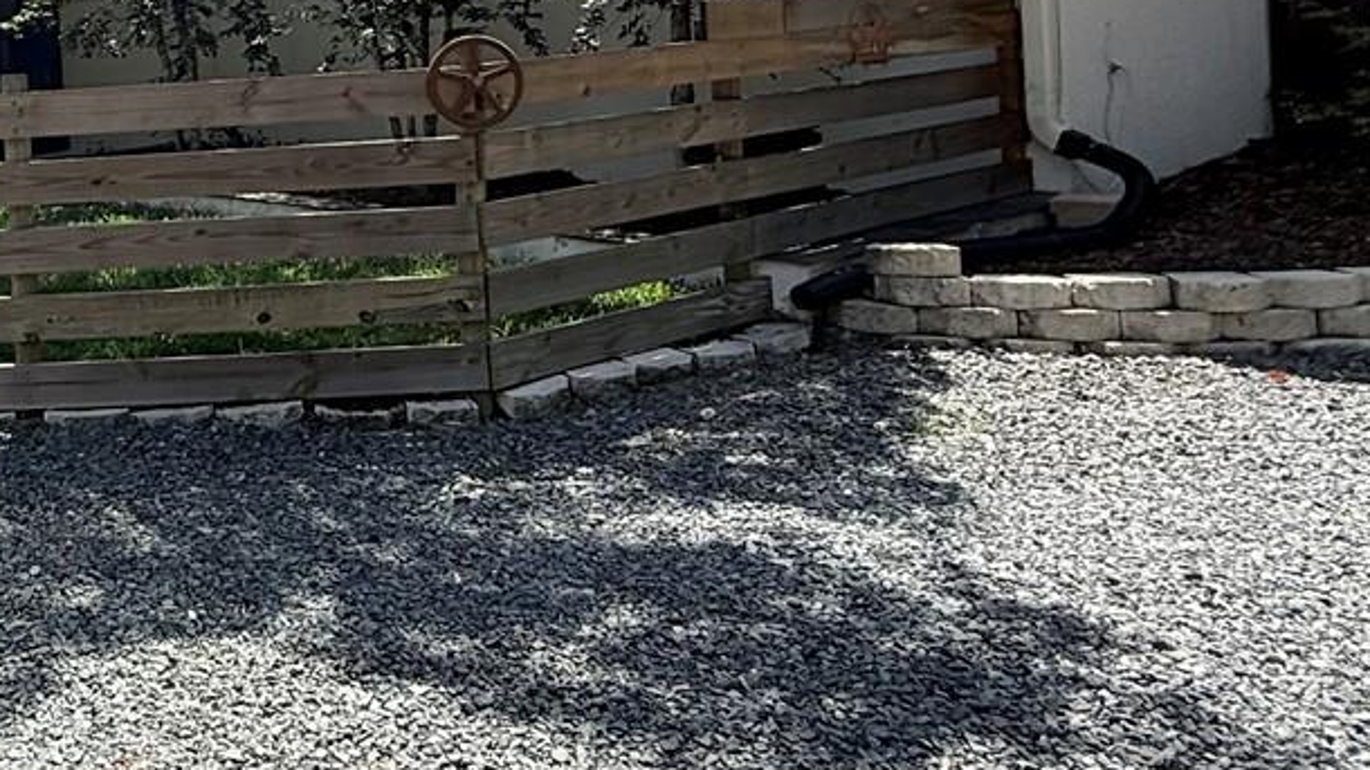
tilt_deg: +0.6
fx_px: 1453
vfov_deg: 28.1
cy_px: 22
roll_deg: +2.7
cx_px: -25
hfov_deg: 42.9
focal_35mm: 40
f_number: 2.2
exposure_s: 1/1259
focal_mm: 2.22
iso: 64
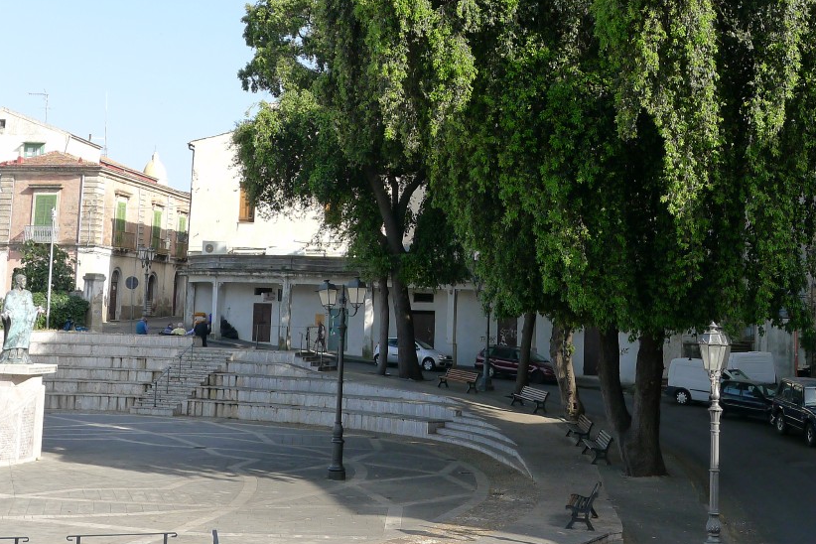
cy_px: 168
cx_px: 445
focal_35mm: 54
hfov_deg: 36.8
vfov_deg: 24.9
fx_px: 1224
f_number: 3.2
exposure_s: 1/400
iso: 125
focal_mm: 7.9
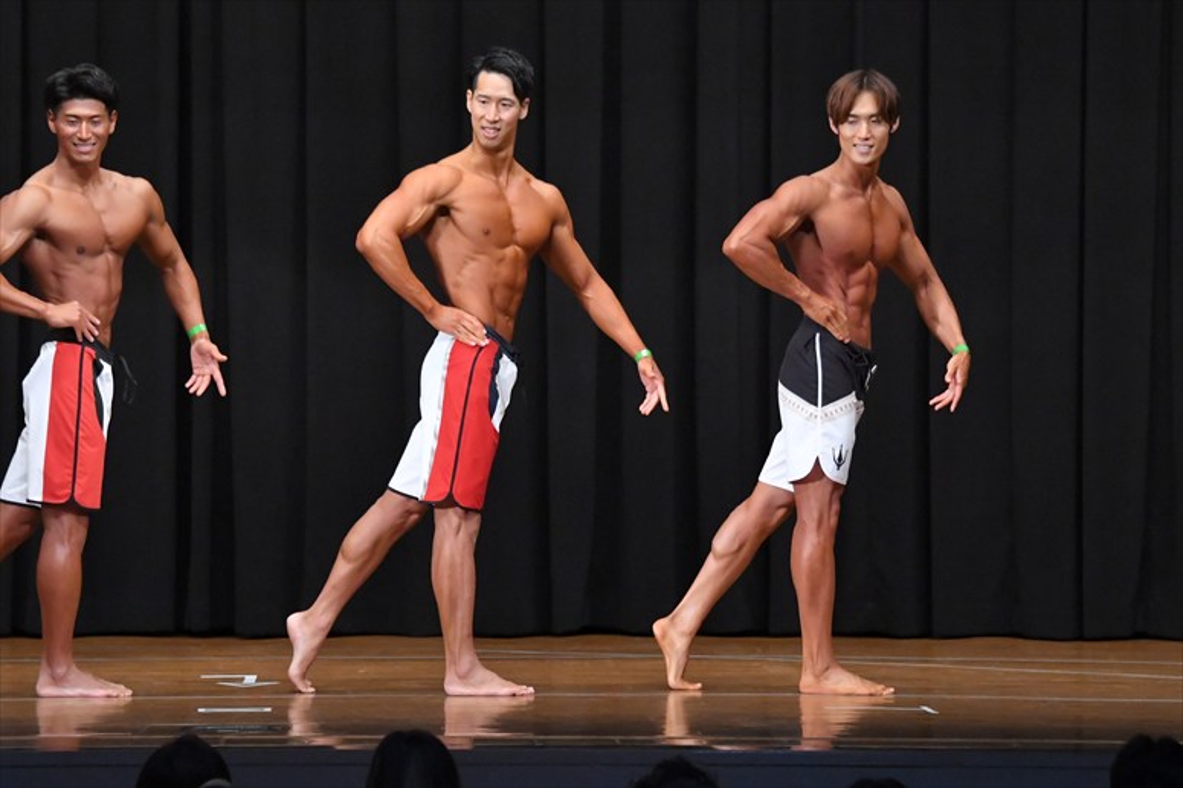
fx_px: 6635
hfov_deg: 10.2
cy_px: 394
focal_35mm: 202
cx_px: 592
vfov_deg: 6.8
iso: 8000
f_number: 5.6
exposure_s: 1/400
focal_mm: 135
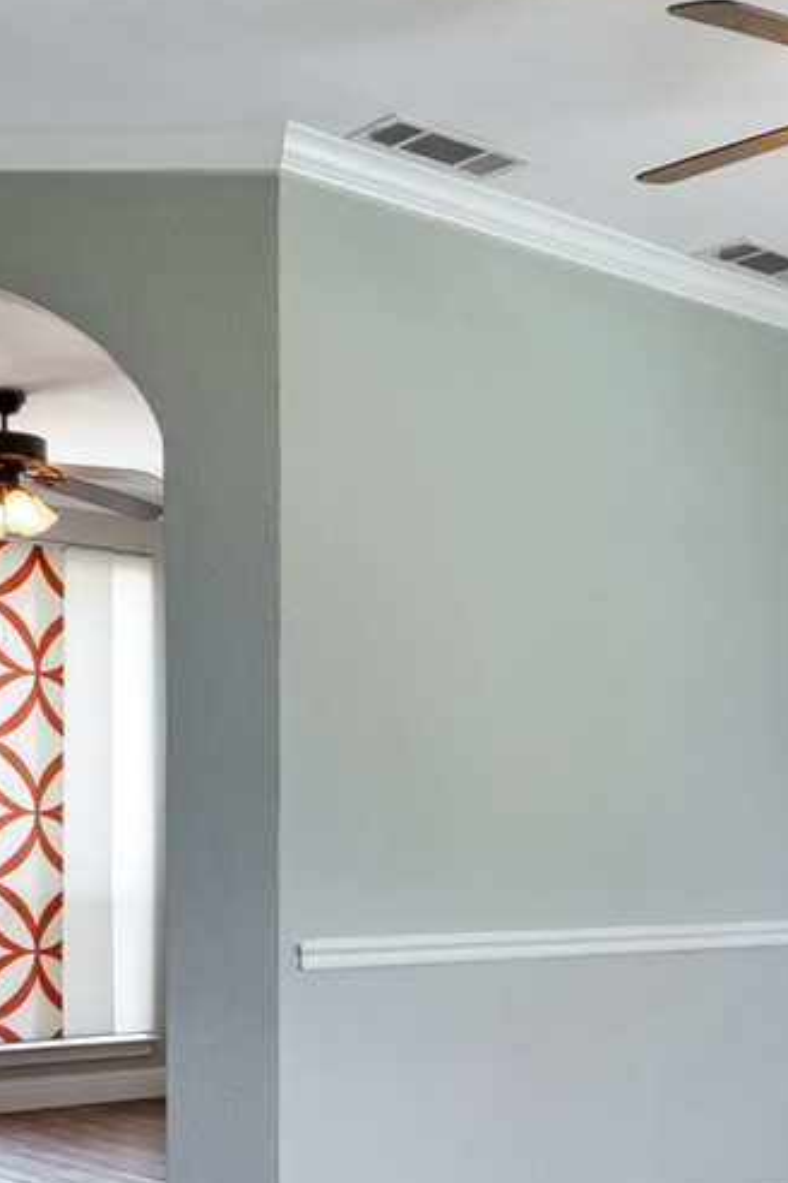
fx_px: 1740
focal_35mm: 53
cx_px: 601
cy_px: 862
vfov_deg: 36.8
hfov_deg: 25.2
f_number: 9
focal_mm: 12
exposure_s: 1/6
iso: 100
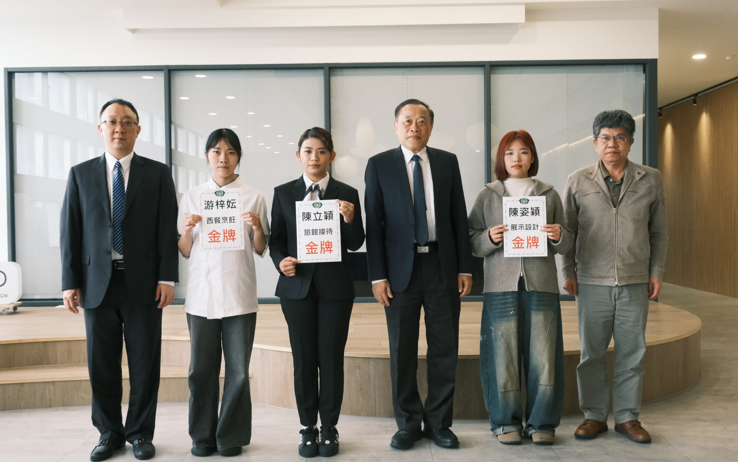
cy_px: 243
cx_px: 373
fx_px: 724
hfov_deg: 54.0
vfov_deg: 35.3
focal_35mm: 36
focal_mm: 21.4
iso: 4000
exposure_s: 1/250
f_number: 5.6
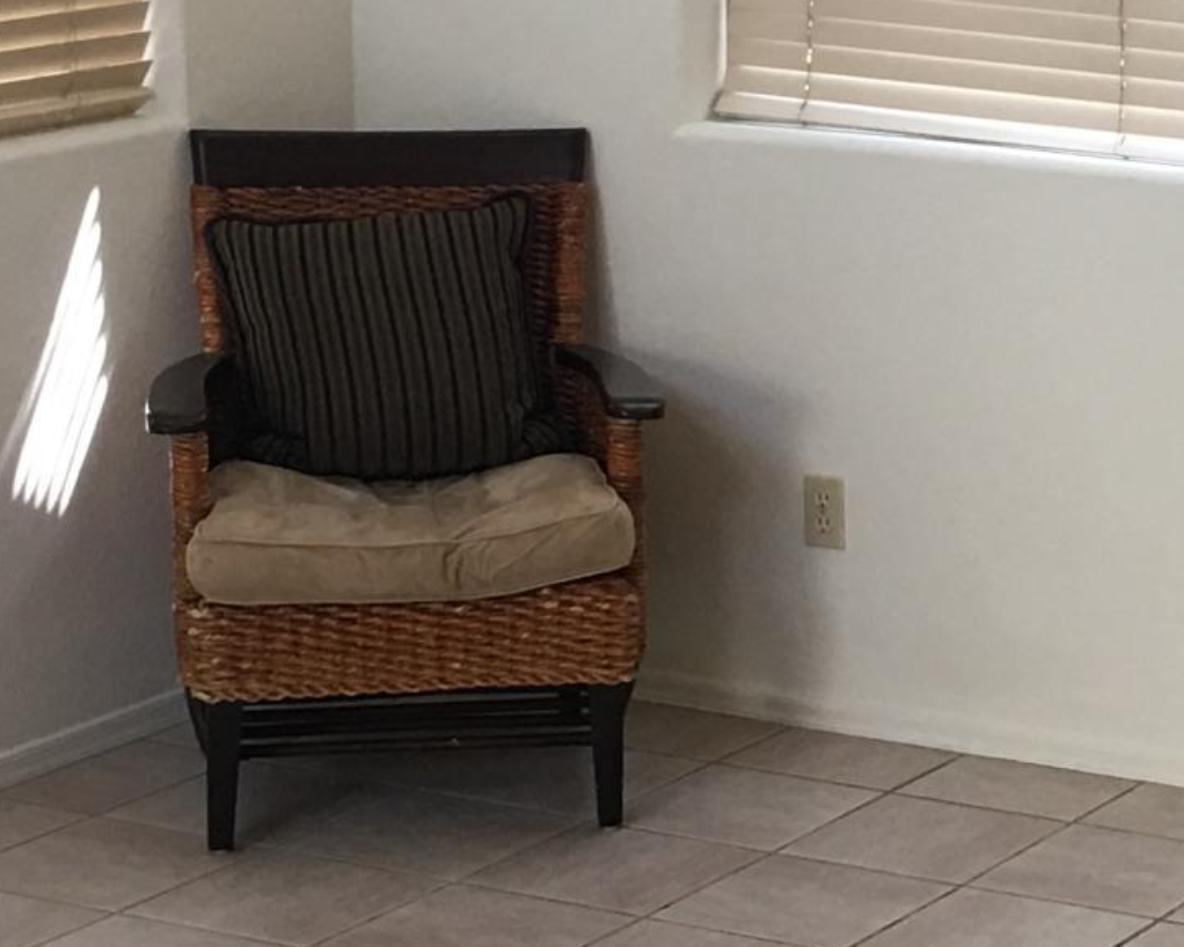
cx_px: 1495
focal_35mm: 117
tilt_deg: -10.4
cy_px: 403
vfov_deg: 13.2
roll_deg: -1.0
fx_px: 4100
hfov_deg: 15.7
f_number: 2.2
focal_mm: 4.15
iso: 32
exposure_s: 1/30
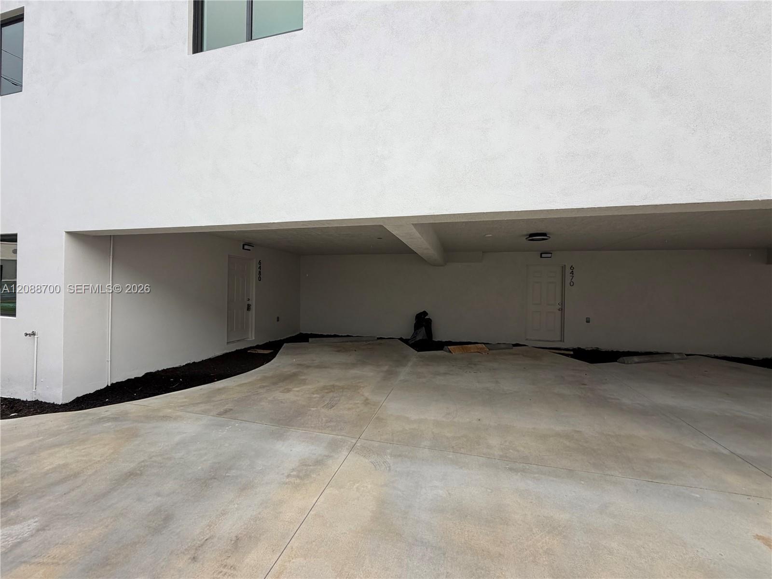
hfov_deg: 102.1
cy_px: 290
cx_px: 386
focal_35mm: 14
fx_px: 312
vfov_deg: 85.7
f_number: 2.2
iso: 64
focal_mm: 2.22
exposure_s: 1/502
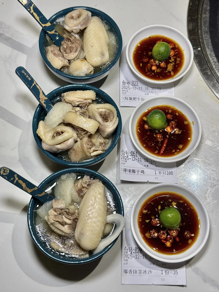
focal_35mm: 48
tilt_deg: -70.6
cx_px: 110
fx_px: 405
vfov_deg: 39.7
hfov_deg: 30.3
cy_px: 146
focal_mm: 6.76
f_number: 1.78
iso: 80
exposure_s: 1/100
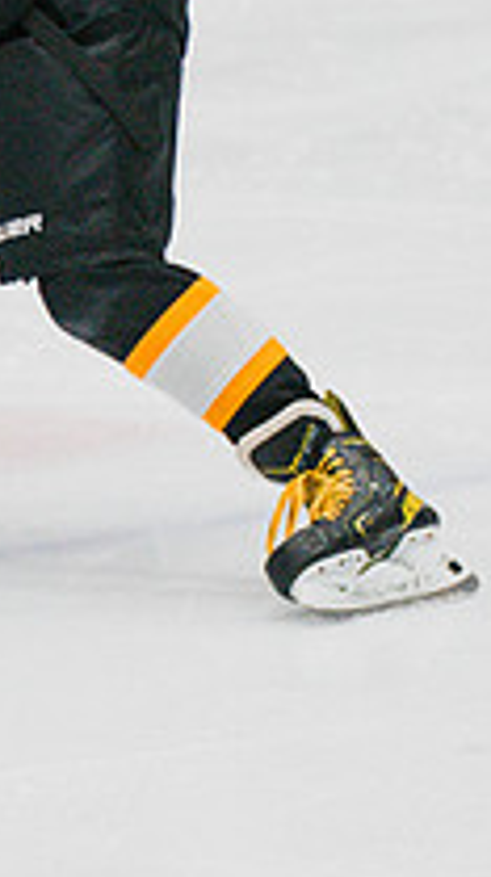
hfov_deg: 2.1
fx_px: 13264
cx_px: -206
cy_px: 111
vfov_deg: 3.8
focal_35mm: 571
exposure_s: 1/1600
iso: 3200
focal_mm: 132
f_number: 3.2
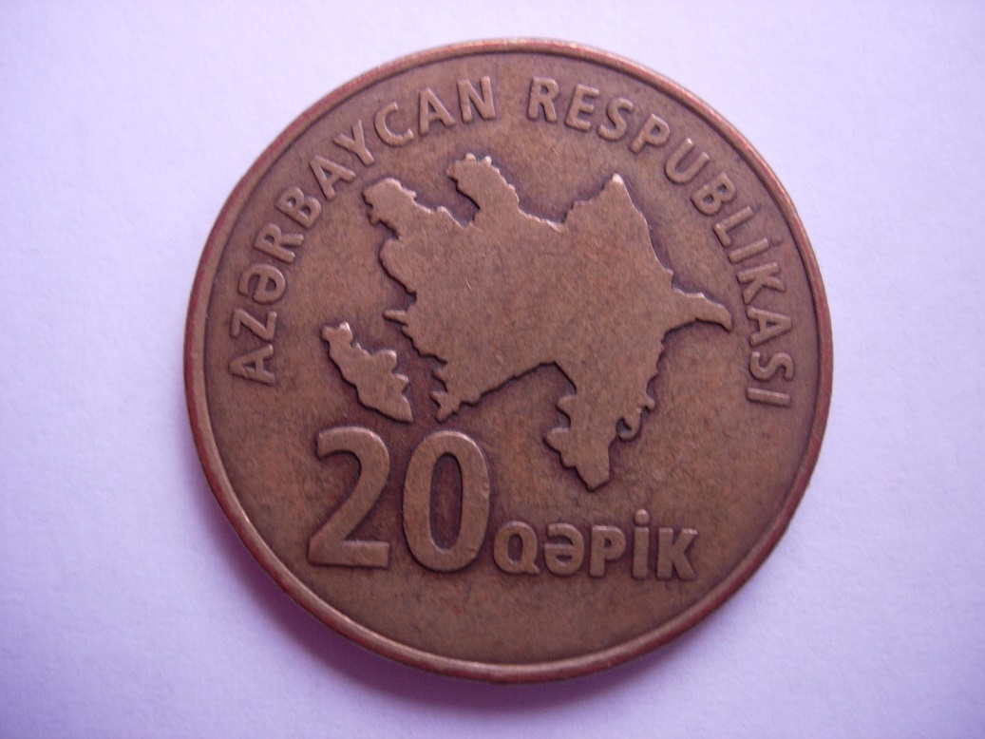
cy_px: 370
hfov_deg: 49.0
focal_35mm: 38
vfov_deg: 37.7
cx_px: 492
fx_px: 1081
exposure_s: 1/32
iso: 81
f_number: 2.8
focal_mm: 7.8
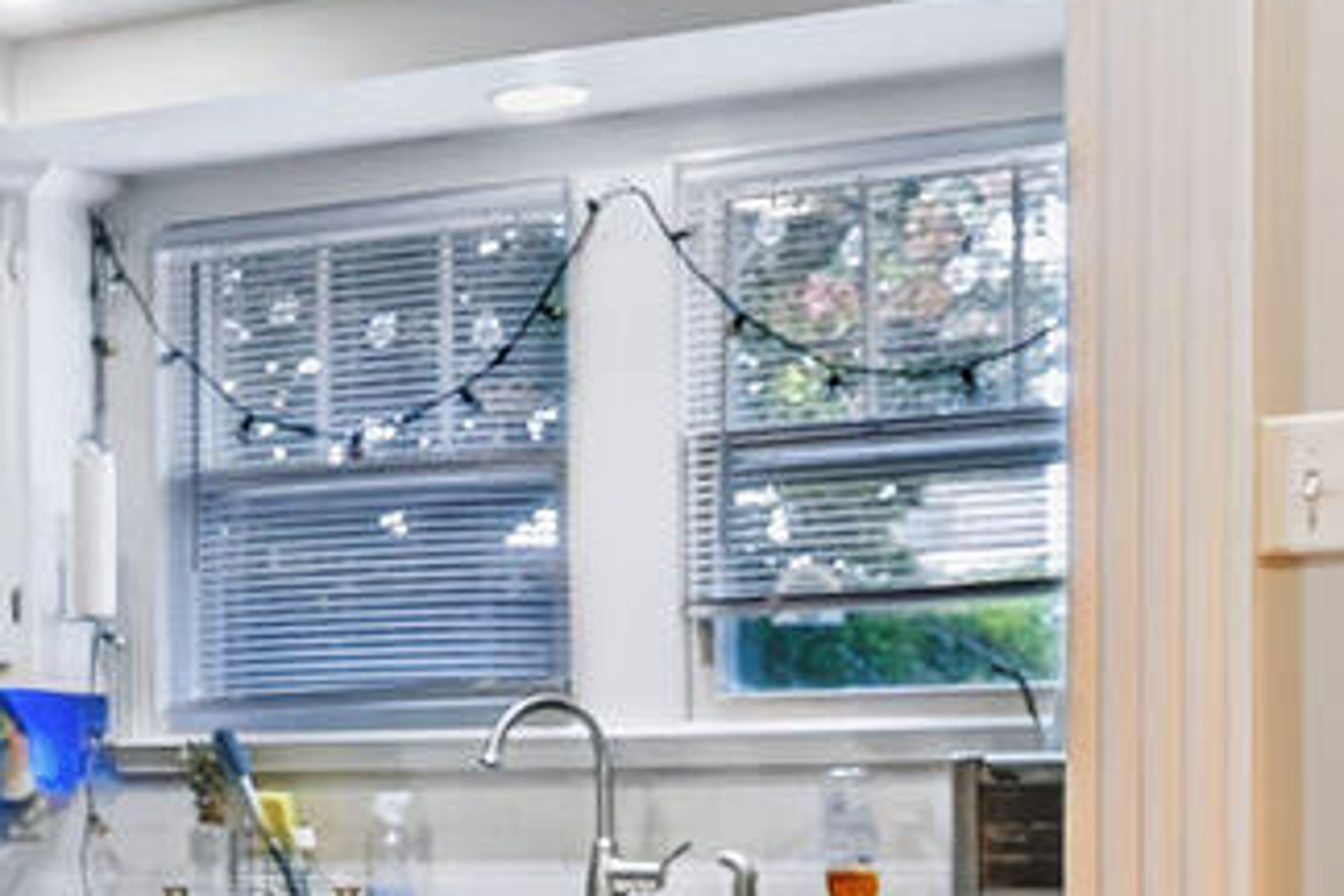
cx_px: -1796
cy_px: 915
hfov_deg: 14.3
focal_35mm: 101
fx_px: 3770
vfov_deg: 13.4
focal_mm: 16
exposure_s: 1/320
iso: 1600
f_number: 4.5
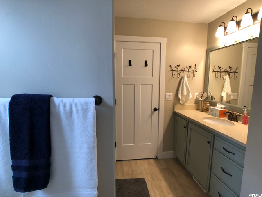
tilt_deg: -9.6
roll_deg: -0.3
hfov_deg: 63.4
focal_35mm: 28
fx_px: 212
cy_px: 98
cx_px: 131
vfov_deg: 49.7
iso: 32
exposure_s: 1/30
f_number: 1.8
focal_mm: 4
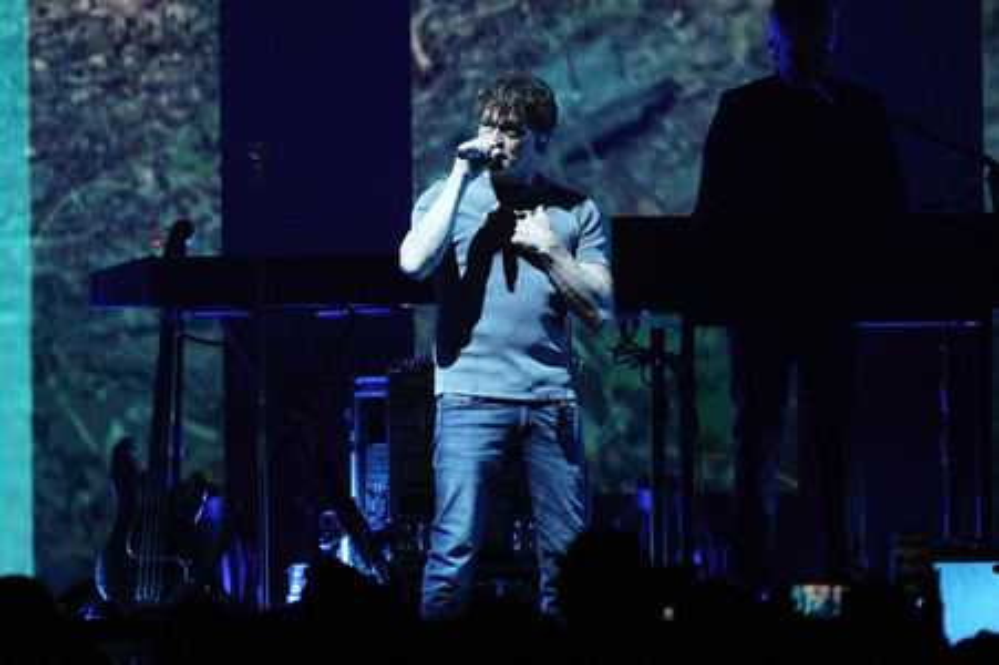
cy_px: 332
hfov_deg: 3.4
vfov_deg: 2.3
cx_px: 500
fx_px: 16637
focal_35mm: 600
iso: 1600
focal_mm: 600
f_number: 6.3
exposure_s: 1/400
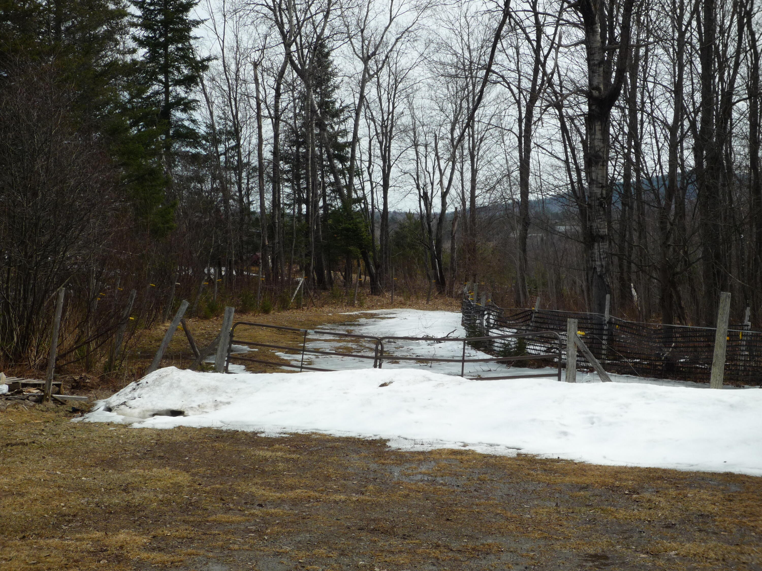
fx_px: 1233
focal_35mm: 56
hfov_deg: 34.3
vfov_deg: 26.1
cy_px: 286
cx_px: 381
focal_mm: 9.9
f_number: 4.5
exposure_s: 1/640
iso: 100
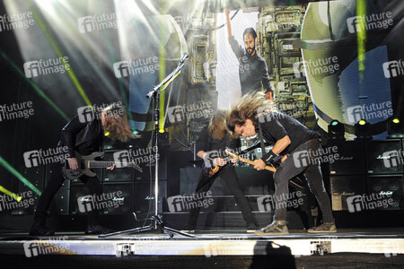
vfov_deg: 38.9
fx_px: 382
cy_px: 134
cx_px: 202
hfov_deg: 55.8
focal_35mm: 34
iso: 1600
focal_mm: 34
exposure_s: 1/250
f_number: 5
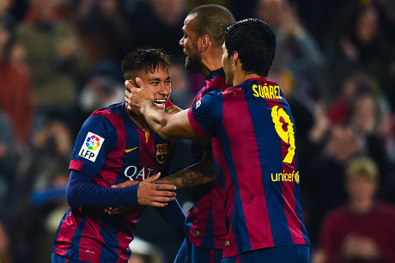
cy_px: 132
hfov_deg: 5.2
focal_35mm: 400
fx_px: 4386
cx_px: 198
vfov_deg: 3.4
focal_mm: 400
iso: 2500
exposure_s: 1/1600
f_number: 2.8
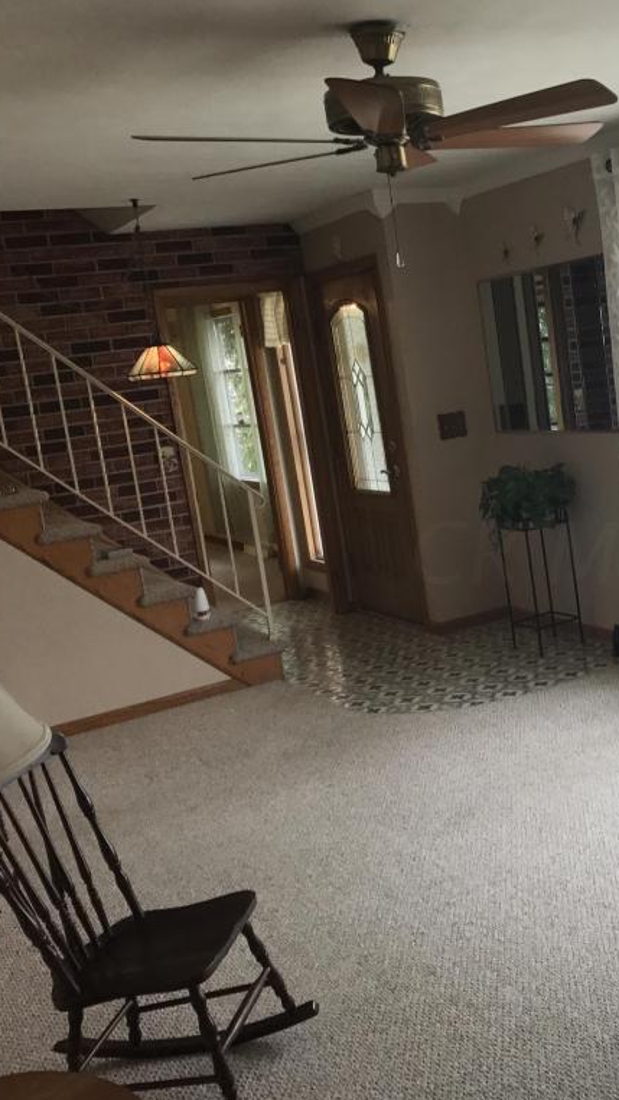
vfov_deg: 49.4
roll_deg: +6.0
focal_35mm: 41
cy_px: 553
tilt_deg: -9.4
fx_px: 1196
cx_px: 560
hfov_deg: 27.9
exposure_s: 1/120
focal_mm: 3.99
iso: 40
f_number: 1.8
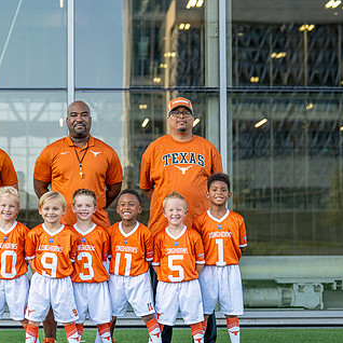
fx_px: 1087
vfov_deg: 17.9
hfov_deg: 17.9
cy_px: 231
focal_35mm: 97
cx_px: 101
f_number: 2
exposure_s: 1/400
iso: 100
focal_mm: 50
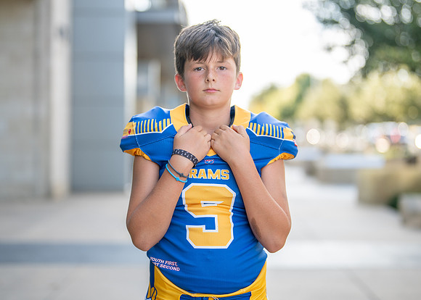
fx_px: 734
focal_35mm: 61
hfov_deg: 32.0
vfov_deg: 23.1
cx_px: 217
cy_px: 140
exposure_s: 1/1600
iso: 125
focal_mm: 50
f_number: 1.2
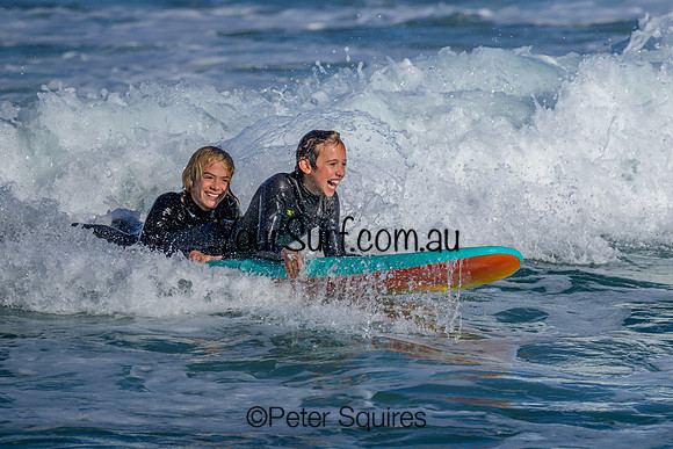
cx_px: 456
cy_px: 257
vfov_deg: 1.3
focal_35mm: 1095
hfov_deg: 1.9
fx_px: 20483
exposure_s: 1/2000
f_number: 8
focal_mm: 800
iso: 250
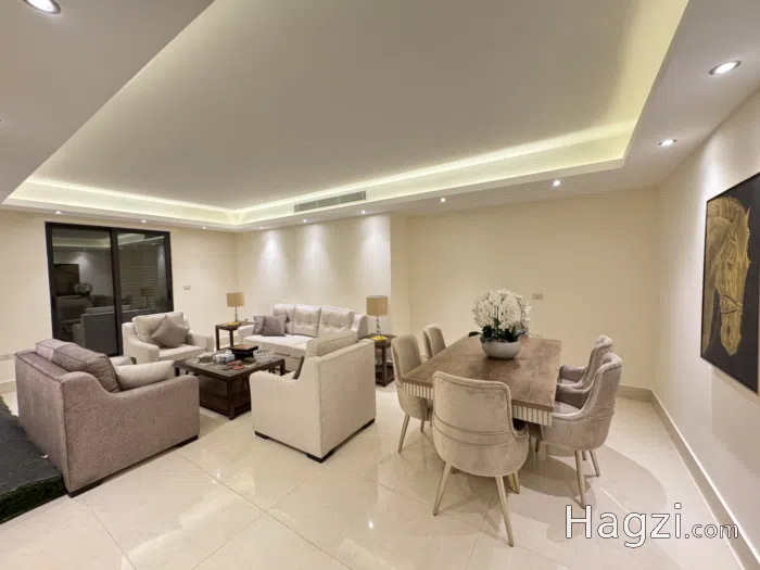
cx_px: 380
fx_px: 307
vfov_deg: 85.7
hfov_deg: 102.1
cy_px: 285
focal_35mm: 14
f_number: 2.2
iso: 320
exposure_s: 1/50
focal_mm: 2.22
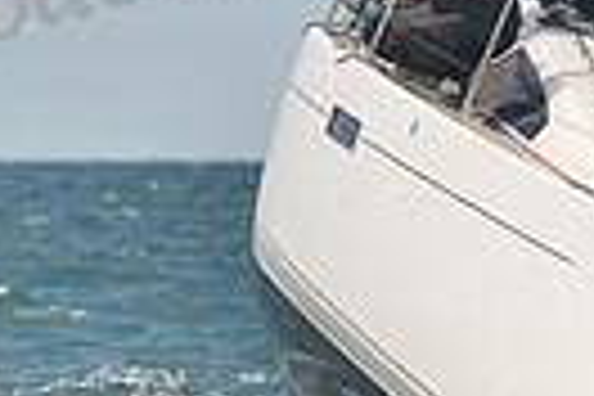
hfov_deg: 2.1
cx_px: 490
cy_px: 191
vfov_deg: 1.4
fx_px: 15921
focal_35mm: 965
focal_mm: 220
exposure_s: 1/1000
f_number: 8
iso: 280
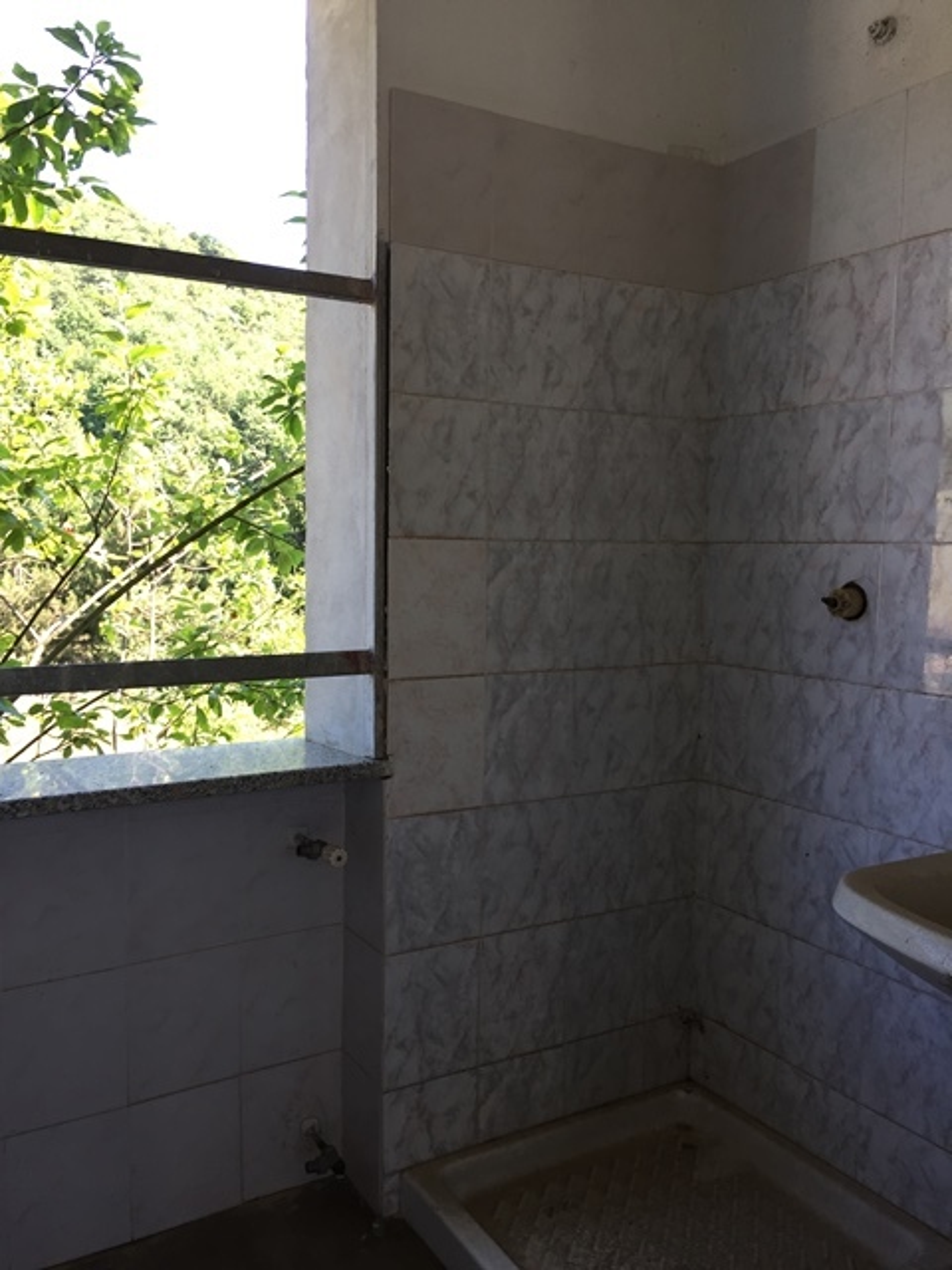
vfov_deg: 61.7
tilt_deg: -4.2
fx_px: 1063
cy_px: 635
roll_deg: +0.0
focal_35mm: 29
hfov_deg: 48.2
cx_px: 476
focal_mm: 4.15
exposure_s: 1/102
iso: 32
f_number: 2.2
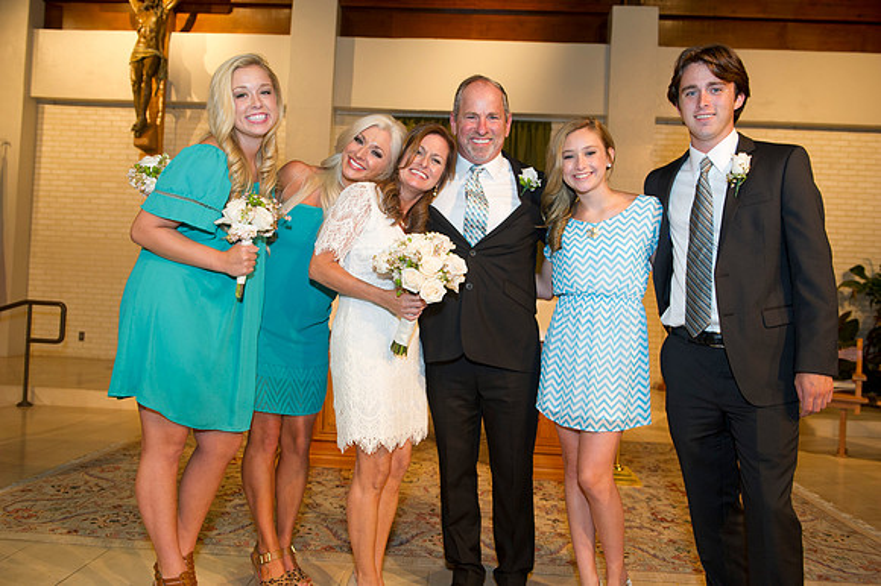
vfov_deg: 44.9
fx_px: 709
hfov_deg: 63.7
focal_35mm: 29
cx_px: 440
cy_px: 293
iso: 1250
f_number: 4.5
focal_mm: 29
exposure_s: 1/125
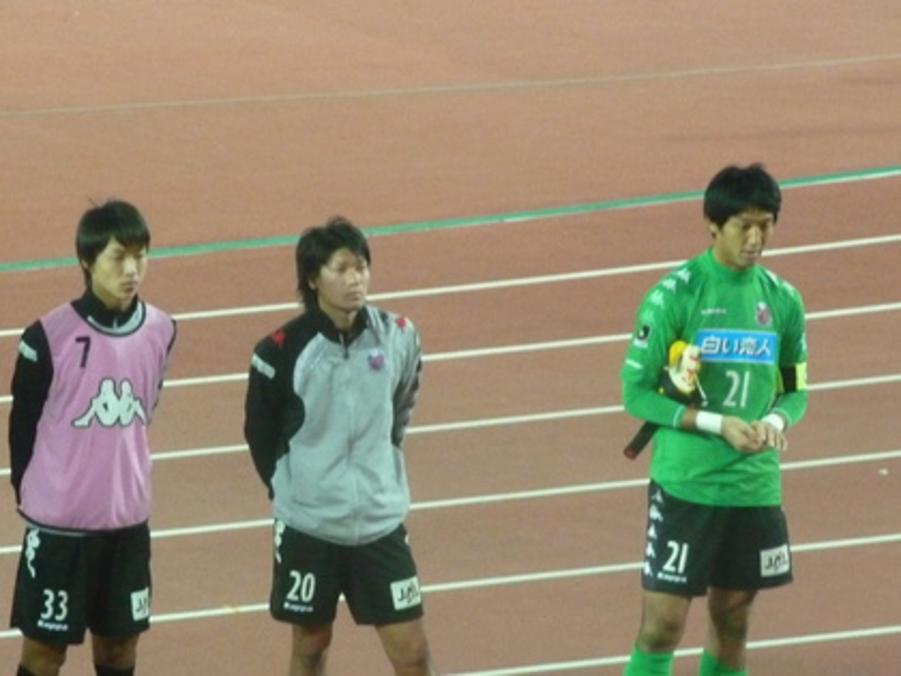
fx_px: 9865
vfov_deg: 3.9
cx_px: 450
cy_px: 338
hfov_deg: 5.2
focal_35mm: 379
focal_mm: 47
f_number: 4.9
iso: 800
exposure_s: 1/50
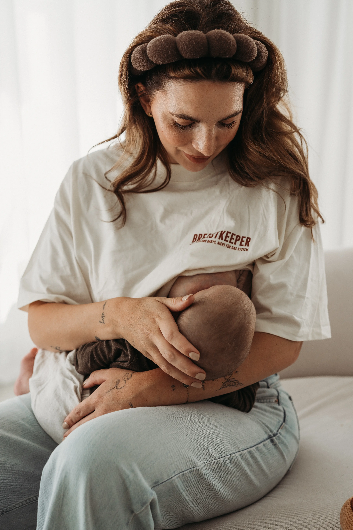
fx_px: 735
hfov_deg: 27.0
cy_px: 265
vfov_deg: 39.6
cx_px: 176
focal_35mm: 50
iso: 500
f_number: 2.8
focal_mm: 50
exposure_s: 1/400
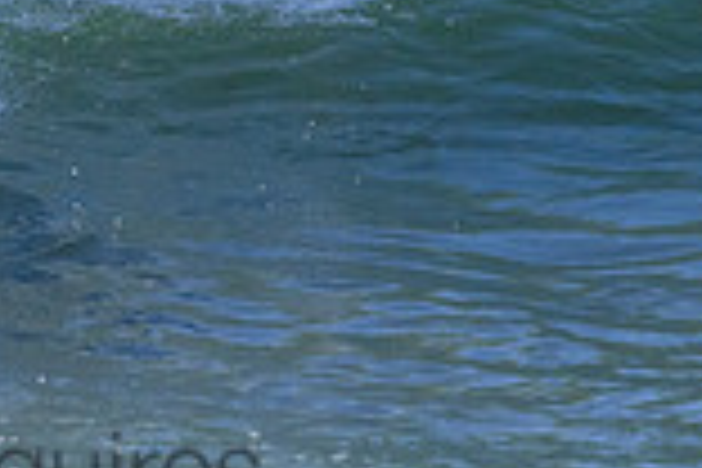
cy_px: -277
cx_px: -86
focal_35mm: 2039
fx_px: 39757
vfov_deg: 0.7
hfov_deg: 1.0
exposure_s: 1/2000
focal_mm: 550
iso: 2800
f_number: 11
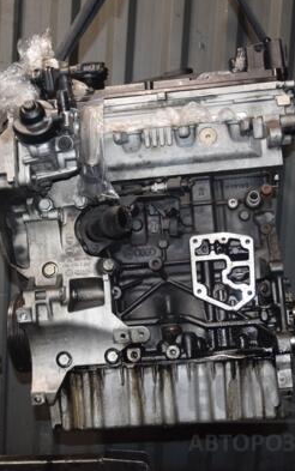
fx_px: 720
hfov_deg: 23.2
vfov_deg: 36.3
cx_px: 165
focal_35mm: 56
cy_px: 234
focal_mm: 24
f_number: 5
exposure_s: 1/60
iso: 800
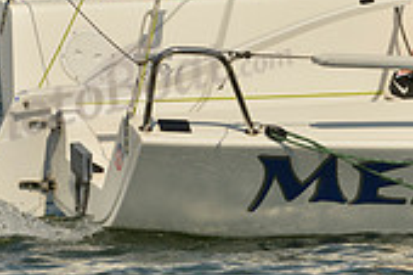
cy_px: -69
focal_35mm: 889
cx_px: 420
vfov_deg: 1.5
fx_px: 10189
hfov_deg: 2.3
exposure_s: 1/1250
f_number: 11
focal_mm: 260
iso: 280
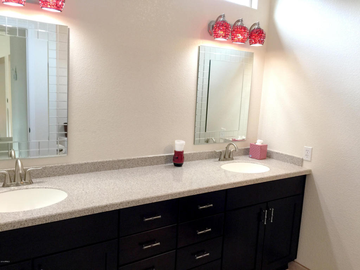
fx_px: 302
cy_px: 135
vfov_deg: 48.2
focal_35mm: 29
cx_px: 180
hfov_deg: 61.7
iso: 50
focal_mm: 4.15
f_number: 2.2
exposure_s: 1/30
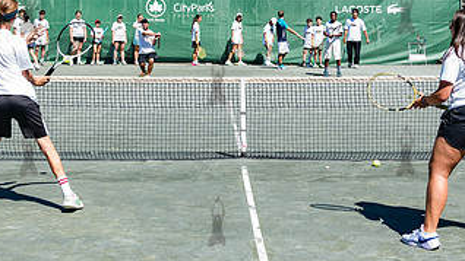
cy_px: 79
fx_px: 826
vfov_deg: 17.9
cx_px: 216
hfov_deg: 31.4
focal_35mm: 67
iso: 200
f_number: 3.5
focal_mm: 35
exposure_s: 1/800
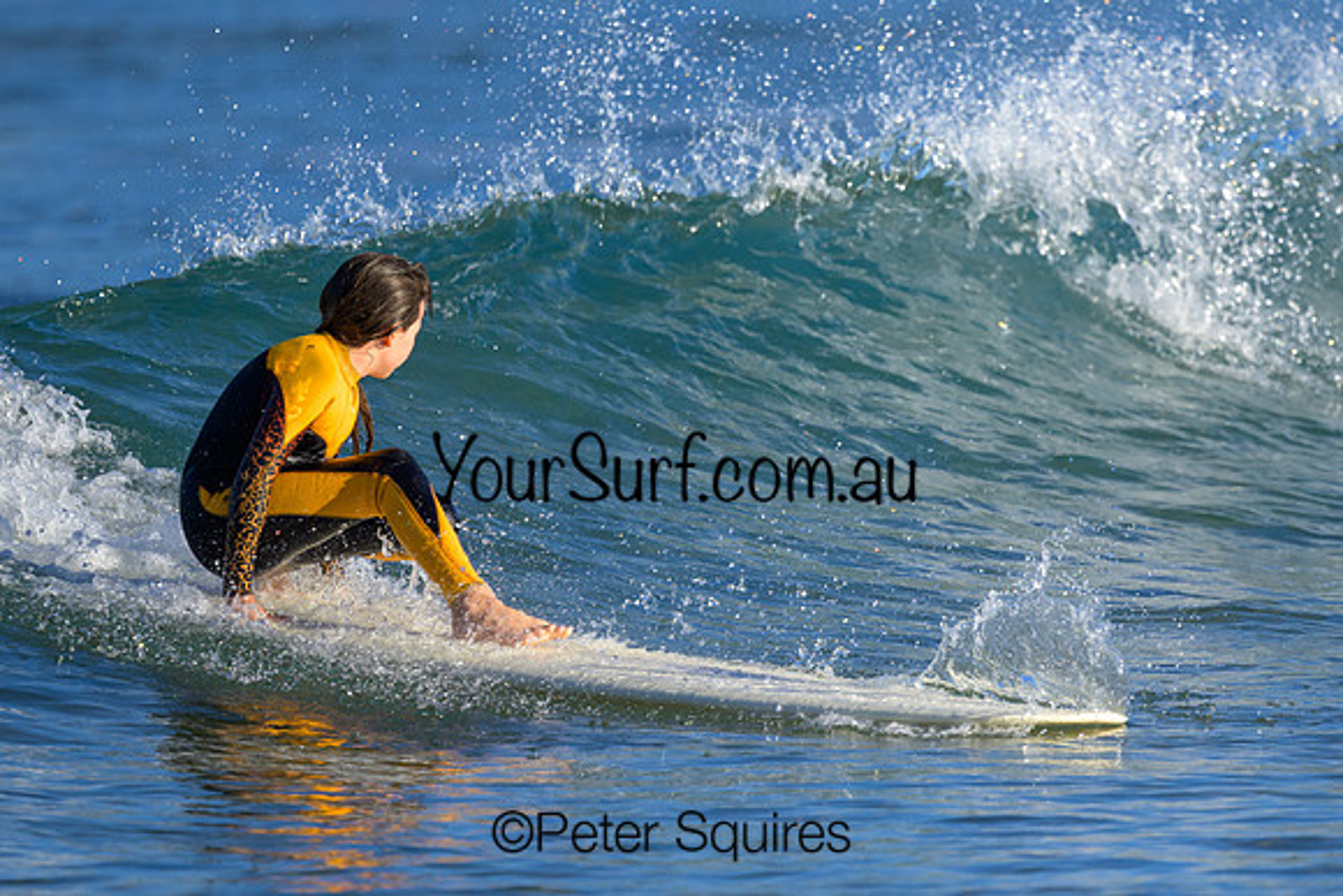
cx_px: 782
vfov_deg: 1.5
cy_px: 375
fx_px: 34741
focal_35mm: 931
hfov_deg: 2.2
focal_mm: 800
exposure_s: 1/1000
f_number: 6.3
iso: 220
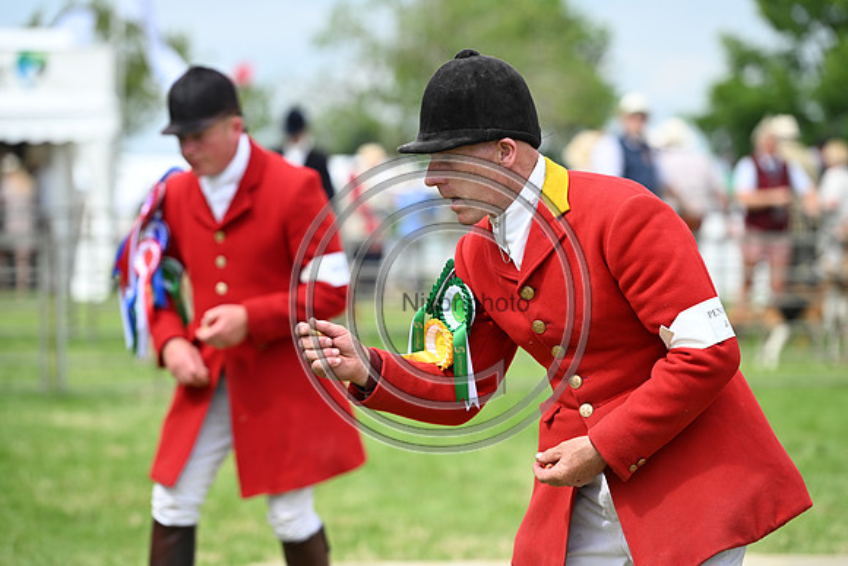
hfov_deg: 12.1
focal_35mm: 170
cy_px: 283
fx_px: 4005
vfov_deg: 8.1
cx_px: 424
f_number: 4
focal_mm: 170
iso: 200
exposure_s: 1/1000
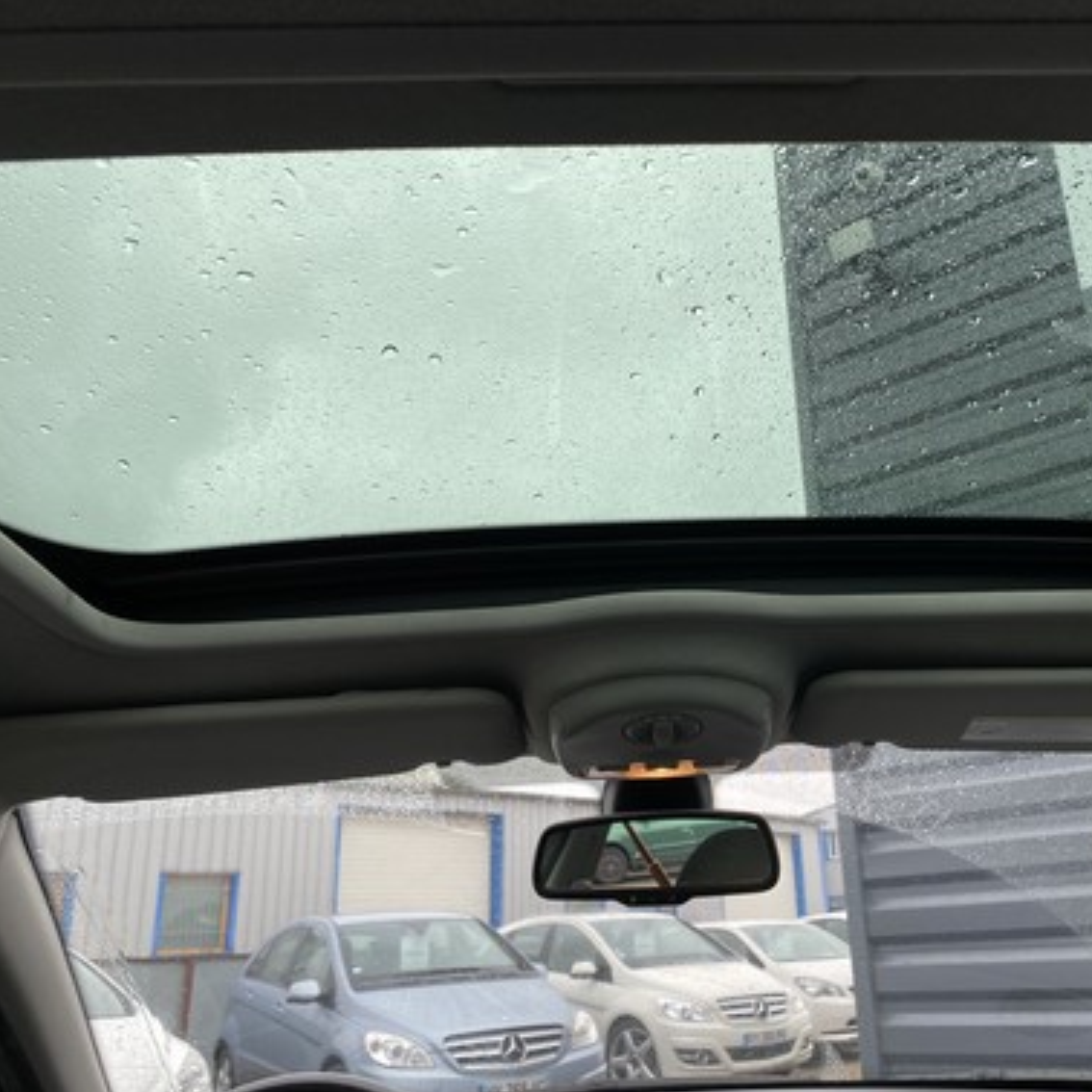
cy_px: 547
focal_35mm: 31
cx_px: 708
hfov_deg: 51.8
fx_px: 1106
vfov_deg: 52.5
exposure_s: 1/279
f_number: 1.8
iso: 32
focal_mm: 4.25
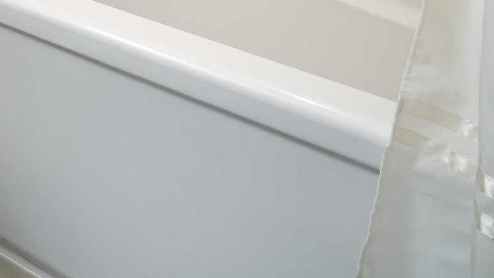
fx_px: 735
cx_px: -300
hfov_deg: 25.0
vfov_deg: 15.1
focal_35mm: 56
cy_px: -349
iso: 250
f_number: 9
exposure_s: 1/1.25
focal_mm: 9
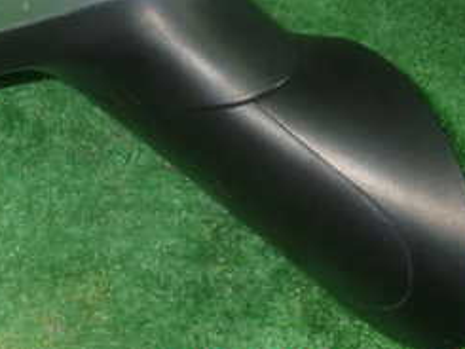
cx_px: 27
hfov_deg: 20.5
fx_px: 1250
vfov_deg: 15.5
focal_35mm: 93
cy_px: -30
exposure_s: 1/40
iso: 500
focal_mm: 6.83
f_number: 8
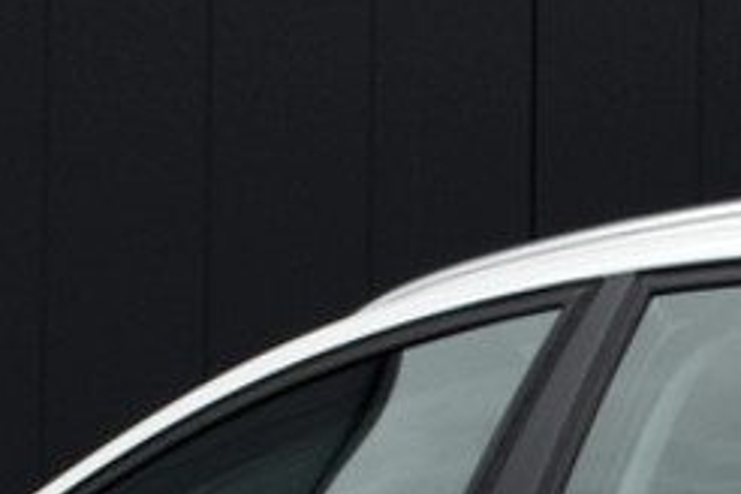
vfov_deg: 5.5
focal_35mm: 248
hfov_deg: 8.1
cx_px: 1217
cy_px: 887
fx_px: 5101
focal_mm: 29
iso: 200
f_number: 9
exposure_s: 1/320
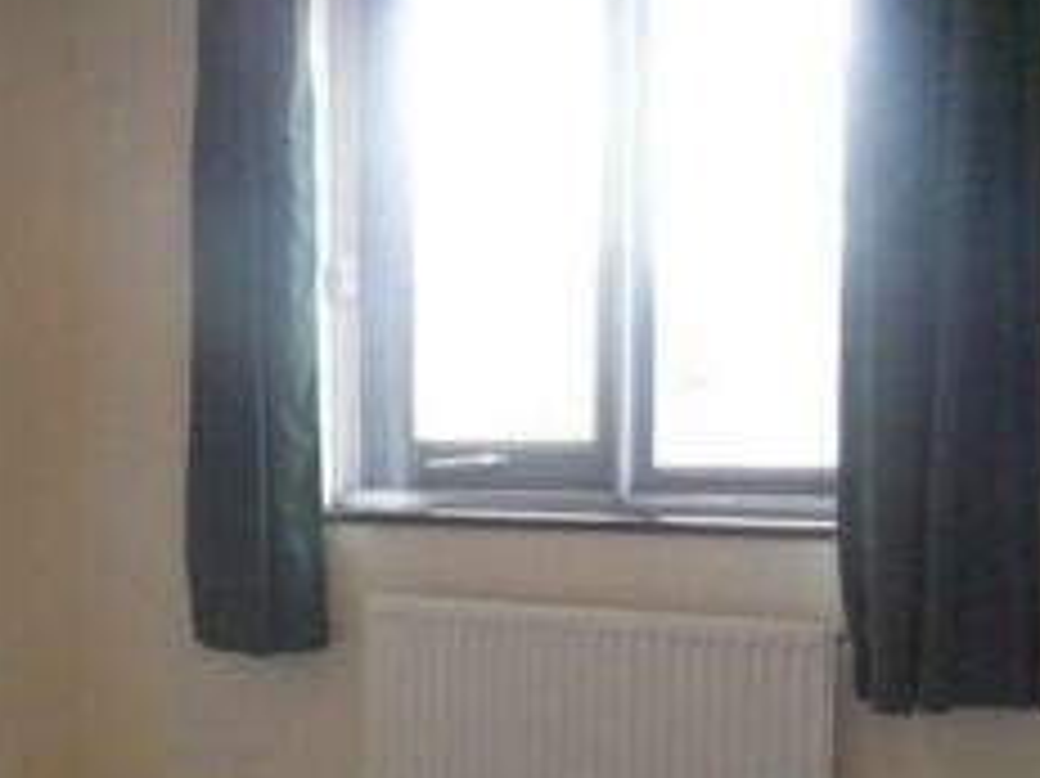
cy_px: 587
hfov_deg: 29.3
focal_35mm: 63
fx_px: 1892
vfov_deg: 23.0
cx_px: 74
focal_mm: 4.5
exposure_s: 1/50
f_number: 3
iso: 400
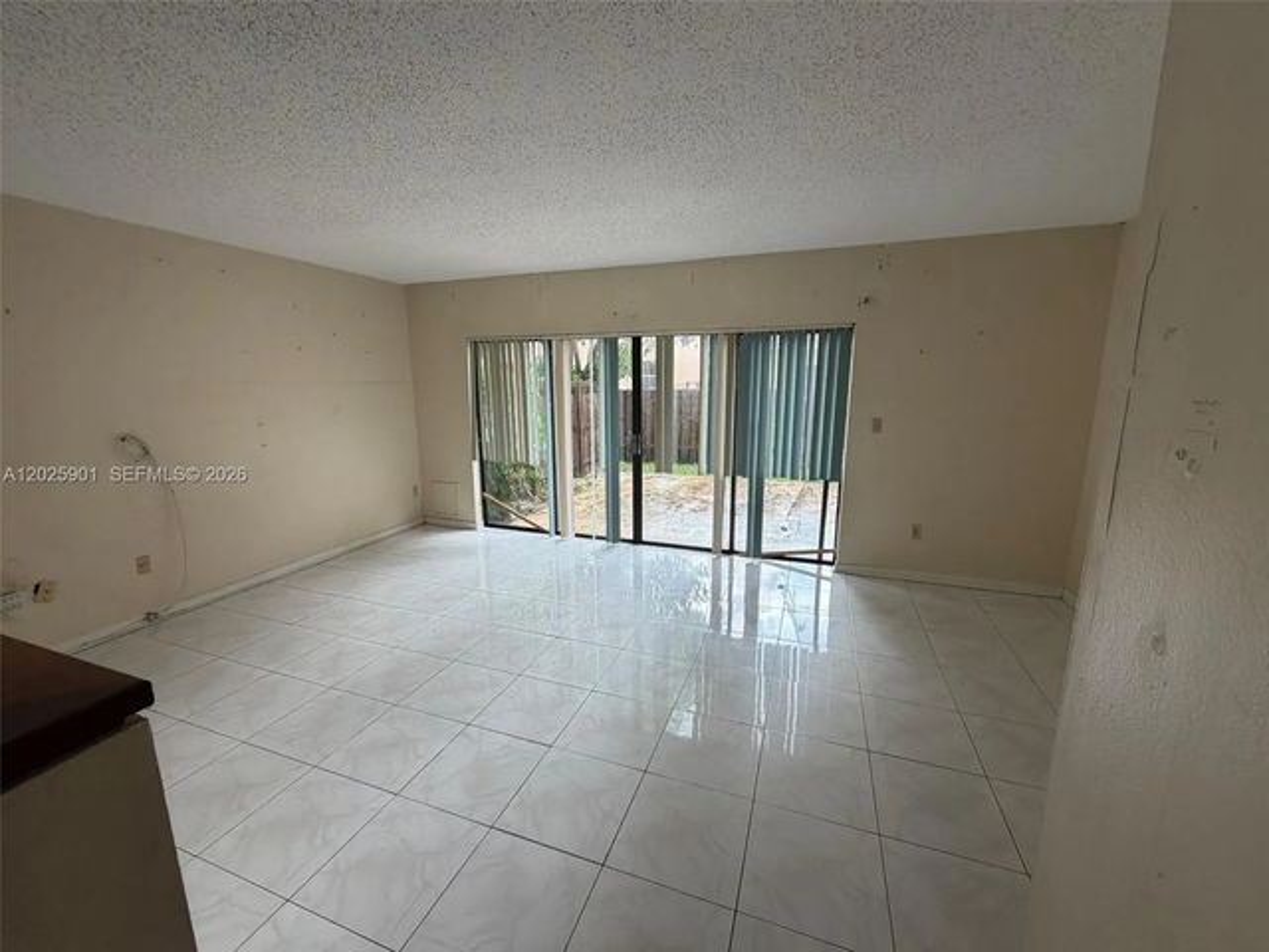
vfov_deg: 85.7
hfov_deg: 102.1
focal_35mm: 14
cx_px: 634
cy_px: 476
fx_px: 513
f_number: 2.2
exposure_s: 1/121
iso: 64
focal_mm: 2.22
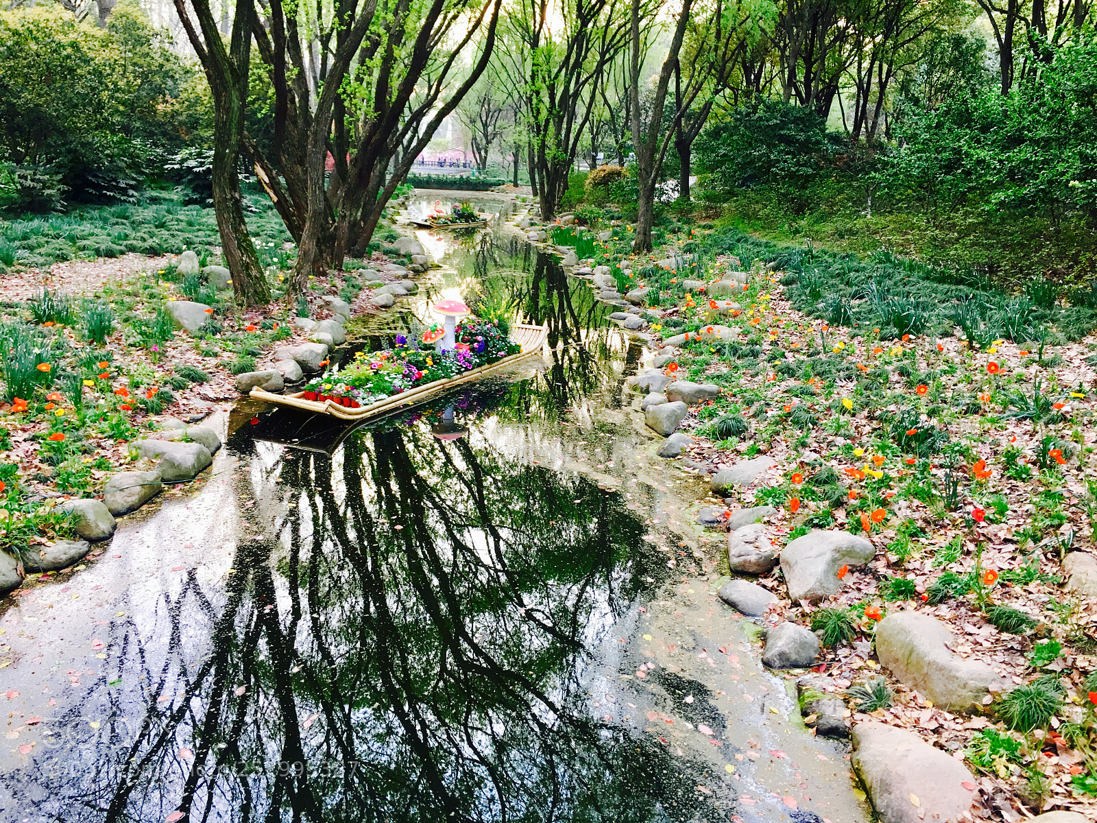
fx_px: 919
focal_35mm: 29
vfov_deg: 48.2
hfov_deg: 61.7
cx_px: 548
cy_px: 412
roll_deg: -2.5
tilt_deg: -14.7
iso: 50
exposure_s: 1/33
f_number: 2.2
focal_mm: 4.15
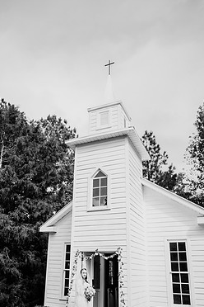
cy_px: 184
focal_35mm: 29
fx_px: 246
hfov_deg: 44.8
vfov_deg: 63.1
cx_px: 85
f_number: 2
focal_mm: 24
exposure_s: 1/1600
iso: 125
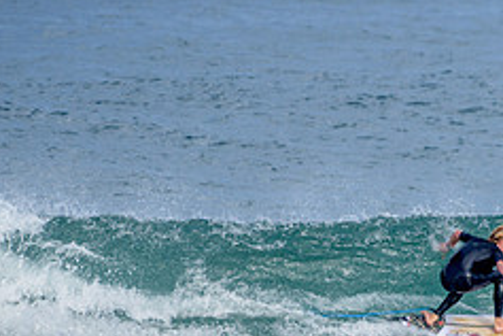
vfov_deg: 0.9
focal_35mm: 1498
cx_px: 514
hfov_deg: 1.4
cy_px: 373
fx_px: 20929
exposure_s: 1/1250
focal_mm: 500
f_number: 5.6
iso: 200
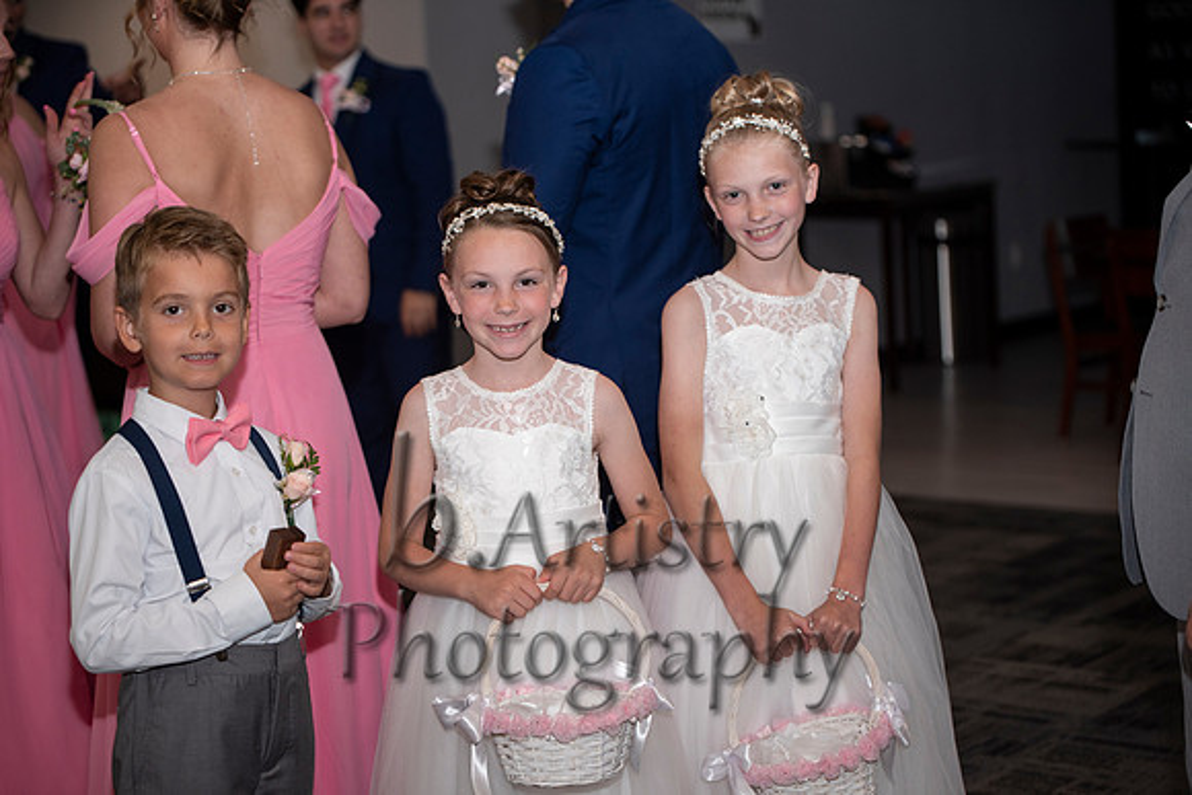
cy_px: 398
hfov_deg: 27.0
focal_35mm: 75
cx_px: 596
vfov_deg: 18.2
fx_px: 2484
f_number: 2.8
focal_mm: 75
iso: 640
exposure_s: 1/125
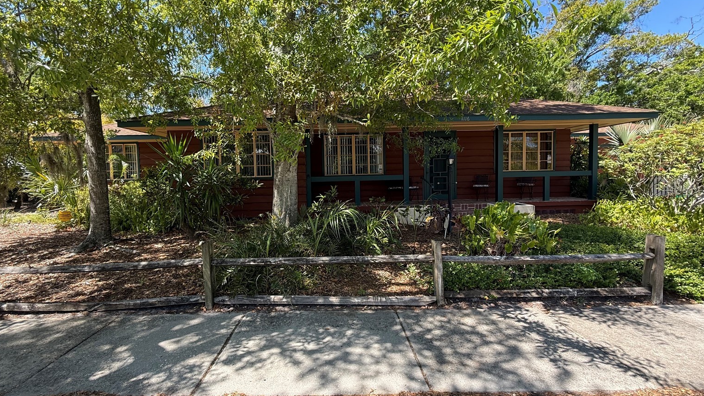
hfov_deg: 99.3
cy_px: 189
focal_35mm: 16
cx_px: 341
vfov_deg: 67.1
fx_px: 299
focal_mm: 2.22
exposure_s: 1/225
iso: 64
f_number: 2.2
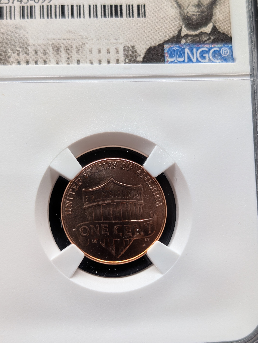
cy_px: 172
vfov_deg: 38.9
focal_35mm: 49
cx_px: 129
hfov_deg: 29.7
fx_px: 486
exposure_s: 1/66.3
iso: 75
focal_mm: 6.9
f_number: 1.68
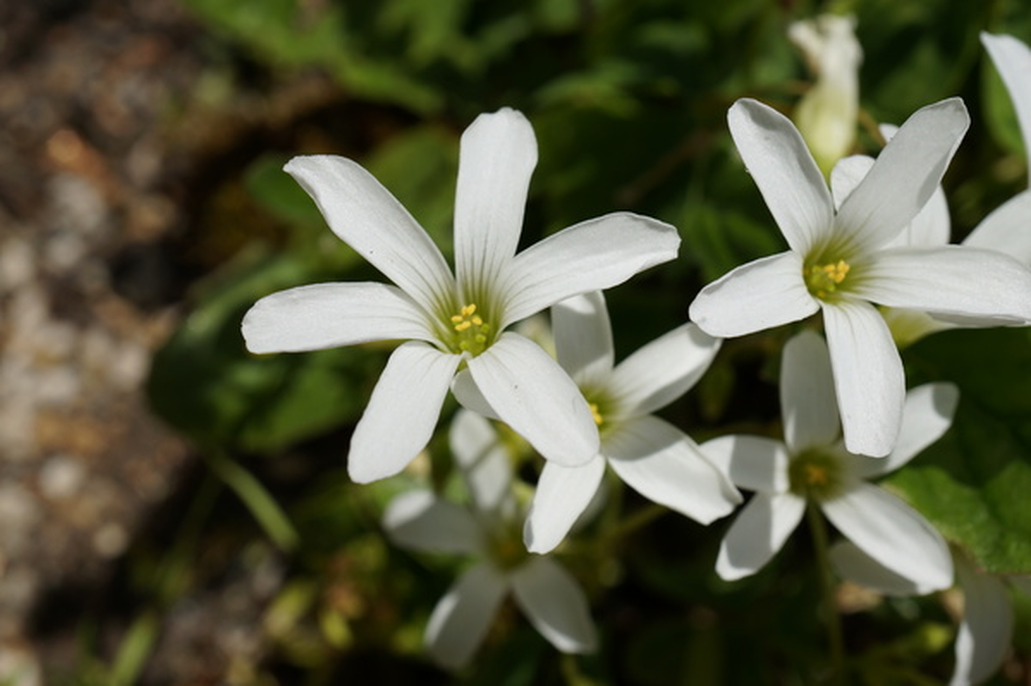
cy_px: 343
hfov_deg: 43.6
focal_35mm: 45
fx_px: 1288
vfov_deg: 29.8
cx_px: 516
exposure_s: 1/400
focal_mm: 30
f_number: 9
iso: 100
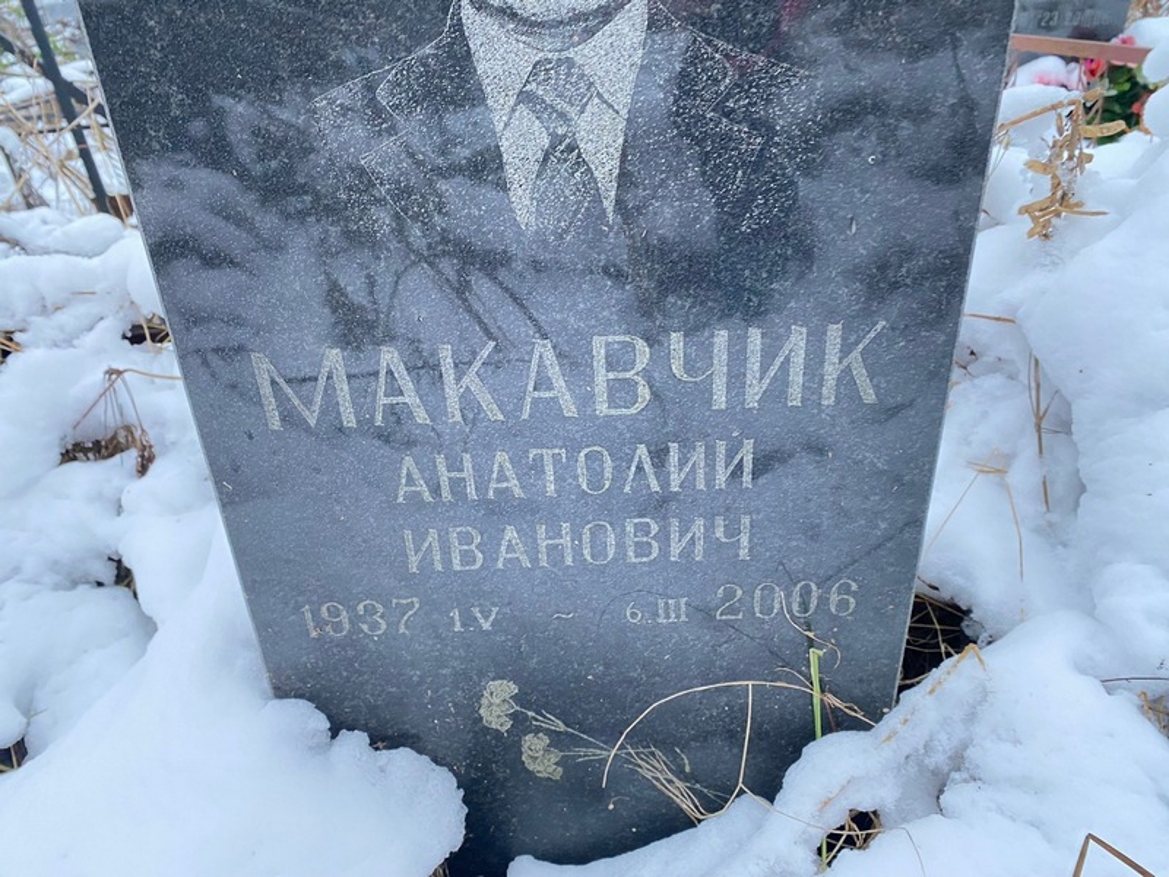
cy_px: 438
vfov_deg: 53.1
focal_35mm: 26
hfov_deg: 67.3
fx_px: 878
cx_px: 584
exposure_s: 1/64
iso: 125
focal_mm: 4.25
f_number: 1.8
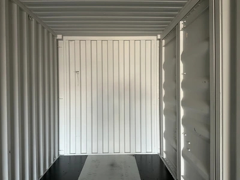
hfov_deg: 61.7
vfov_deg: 48.2
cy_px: 90
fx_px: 201
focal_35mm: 29
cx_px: 120
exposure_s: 1/60
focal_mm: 3
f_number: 1.8
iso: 100
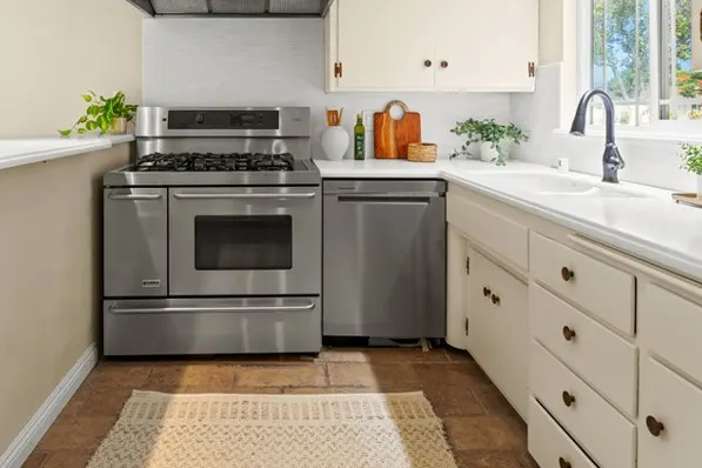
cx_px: 282
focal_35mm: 24
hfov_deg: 73.0
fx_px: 468
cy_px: 117
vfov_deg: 50.9
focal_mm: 14
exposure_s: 1/6
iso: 320
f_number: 6.3
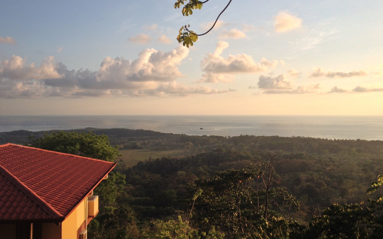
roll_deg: +0.6
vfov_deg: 33.5
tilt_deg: -3.0
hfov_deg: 51.5
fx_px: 397
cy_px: 107
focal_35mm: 38
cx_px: 195
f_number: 2.4
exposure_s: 1/1284
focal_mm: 4.28
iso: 50
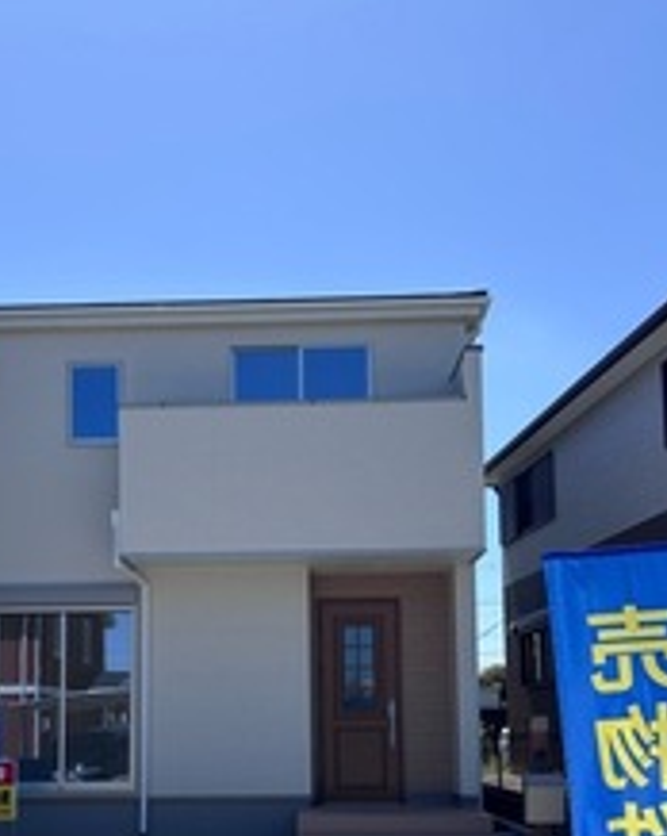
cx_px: 238
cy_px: 625
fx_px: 1038
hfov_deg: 35.4
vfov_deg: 42.5
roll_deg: +0.3
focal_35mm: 42
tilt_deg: +5.3
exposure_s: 1/4255
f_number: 1.6
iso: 50
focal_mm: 5.96
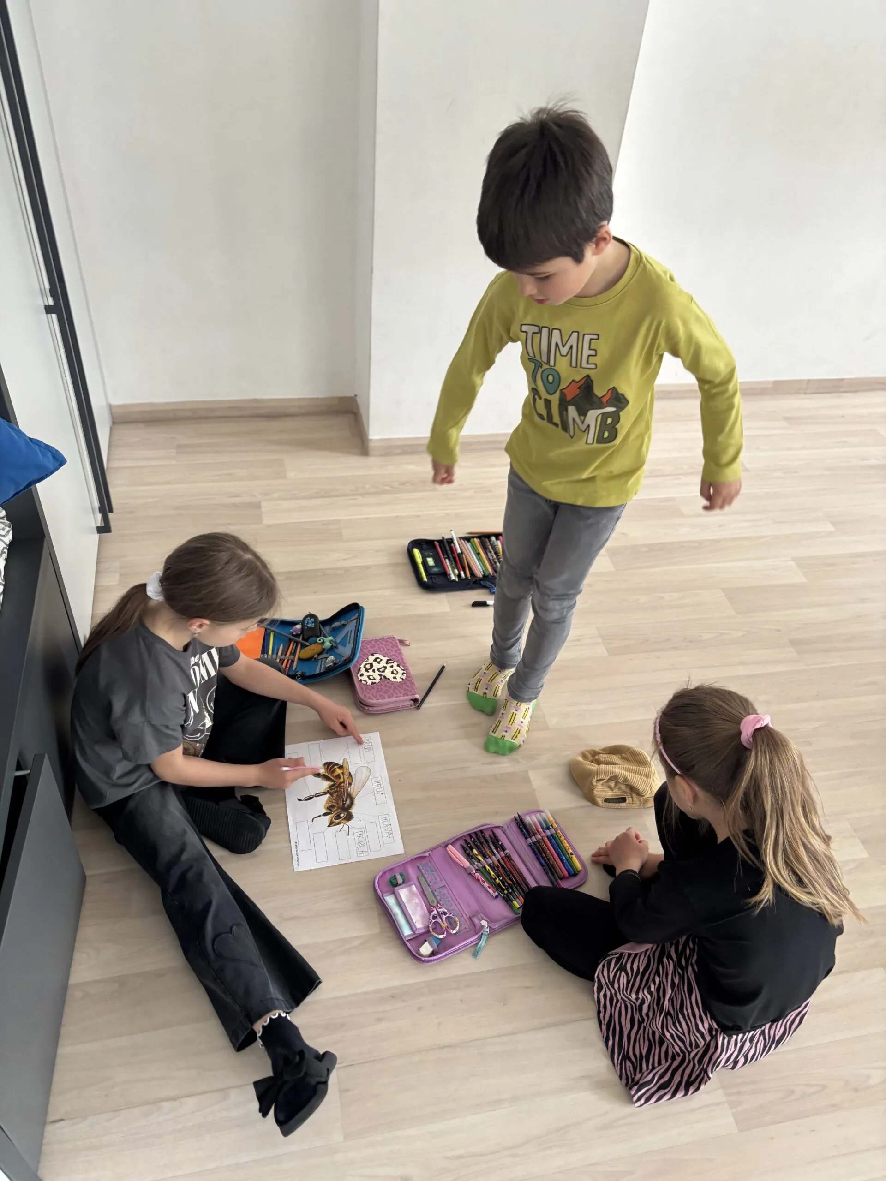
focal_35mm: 26
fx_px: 887
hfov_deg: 53.1
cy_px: 590
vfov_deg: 67.3
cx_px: 443
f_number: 1.6
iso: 200
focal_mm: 5.96
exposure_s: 1/60
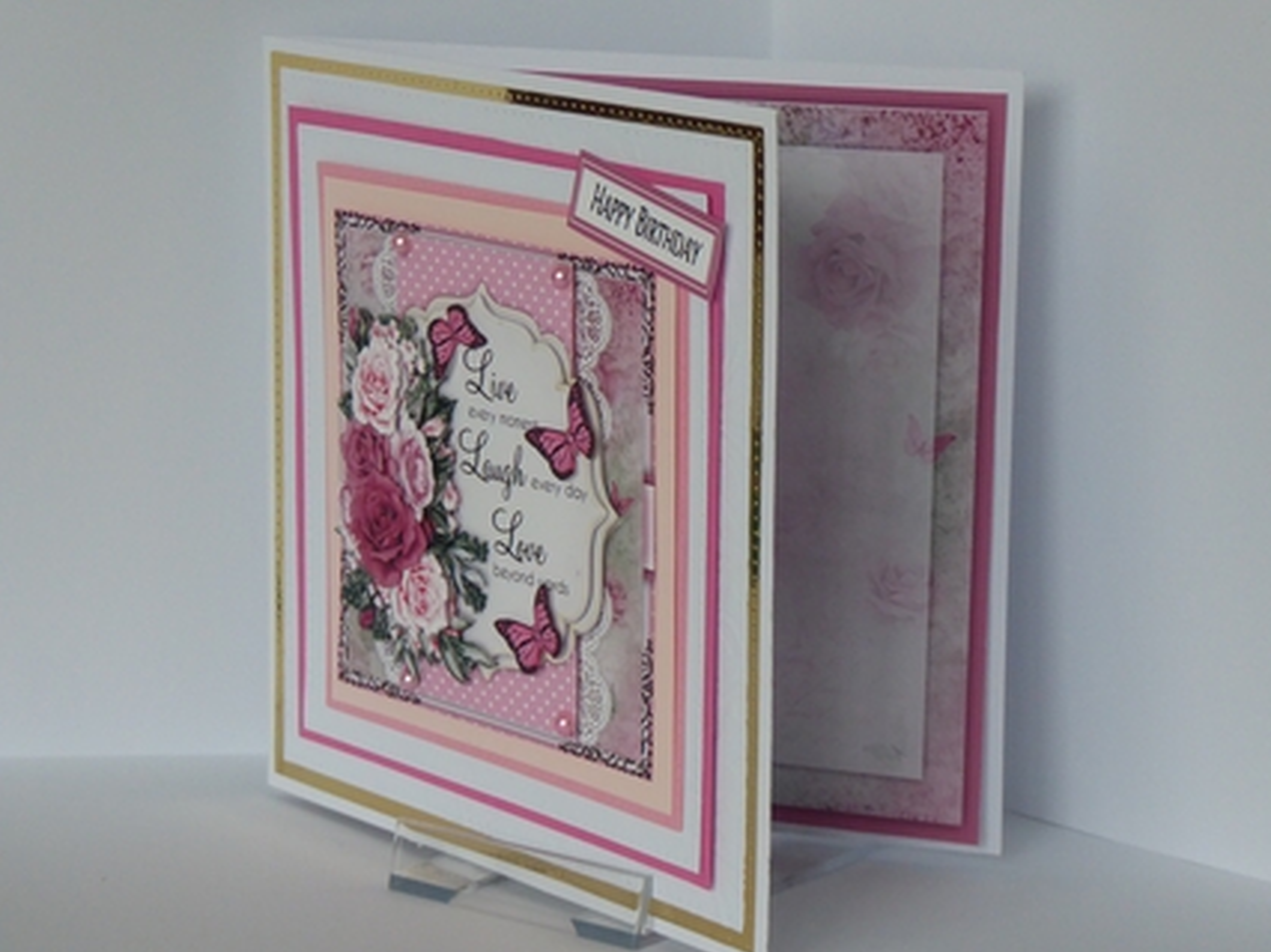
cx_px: 662
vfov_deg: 13.1
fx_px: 4147
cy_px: 500
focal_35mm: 113
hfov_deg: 17.4
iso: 500
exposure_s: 1/125
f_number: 5
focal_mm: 17.5
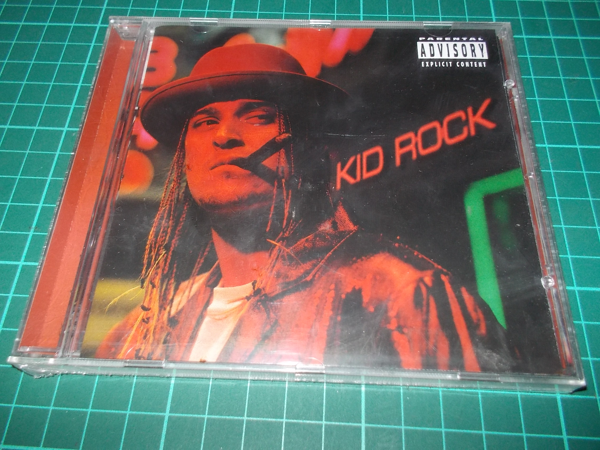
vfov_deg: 48.2
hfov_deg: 61.7
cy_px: 225
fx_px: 503
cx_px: 300
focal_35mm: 29
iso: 200
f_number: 3.3
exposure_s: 1/30
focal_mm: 4.1
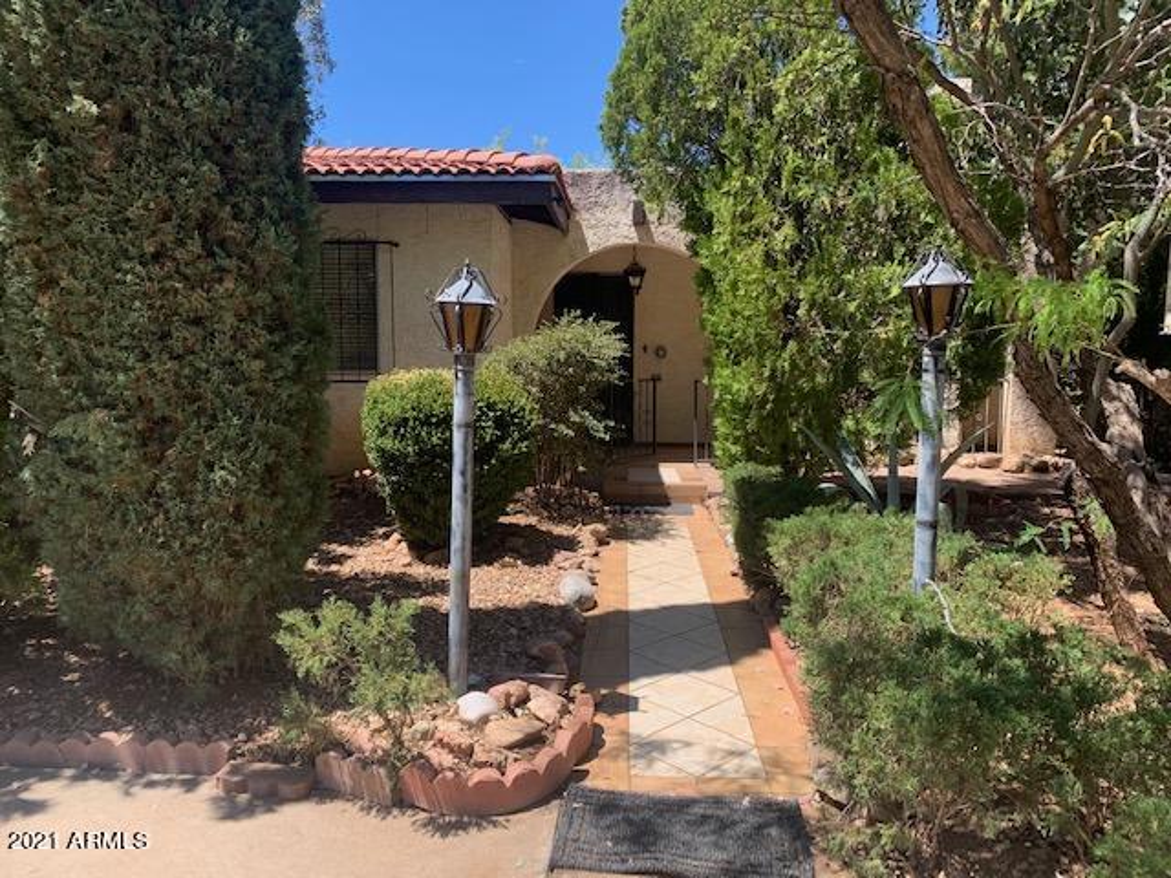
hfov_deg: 67.3
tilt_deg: -4.6
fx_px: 880
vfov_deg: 53.1
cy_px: 439
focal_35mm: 26
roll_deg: -0.9
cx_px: 586
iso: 25
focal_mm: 4.25
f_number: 1.8
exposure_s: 1/783
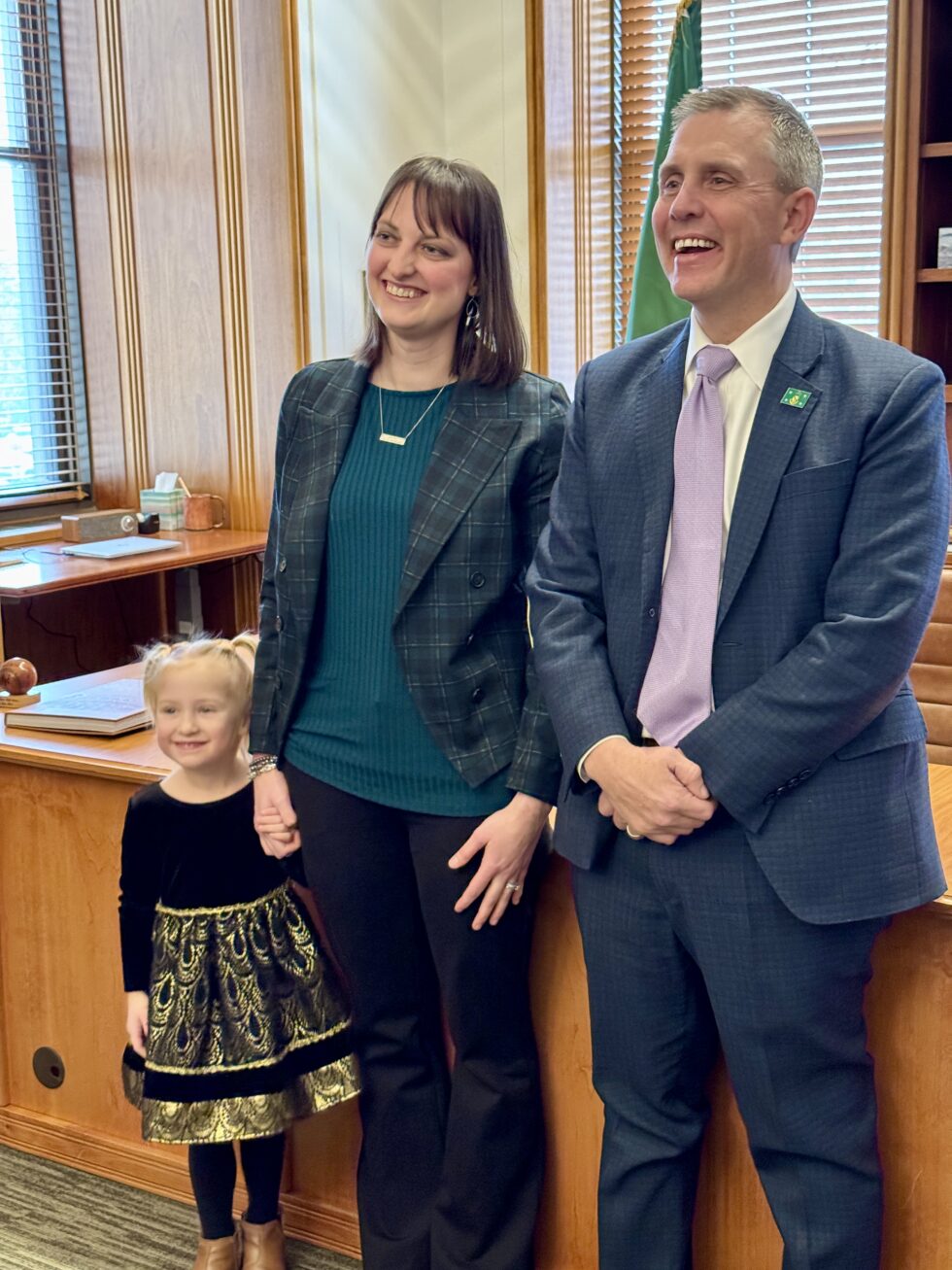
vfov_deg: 39.7
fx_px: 1760
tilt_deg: -10.4
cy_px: 635
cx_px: 476
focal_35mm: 48
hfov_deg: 30.3
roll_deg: +1.7
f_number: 1.78
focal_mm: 6.76
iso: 500
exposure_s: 1/30
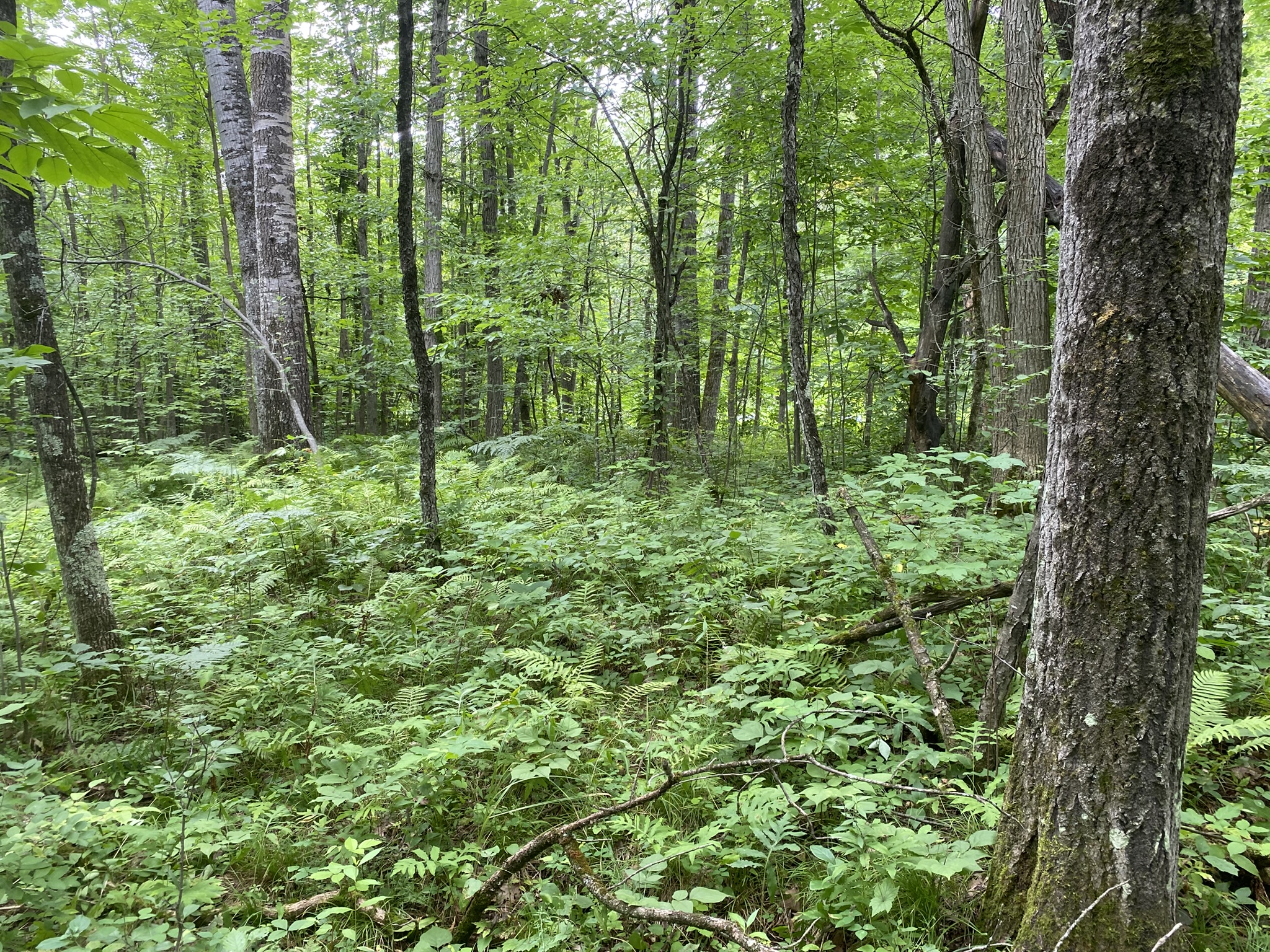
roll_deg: +0.3
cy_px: 476
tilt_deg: -5.6
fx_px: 954
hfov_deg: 67.3
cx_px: 635
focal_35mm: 26
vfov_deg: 53.1
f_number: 1.8
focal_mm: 4.25
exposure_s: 1/121
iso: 125
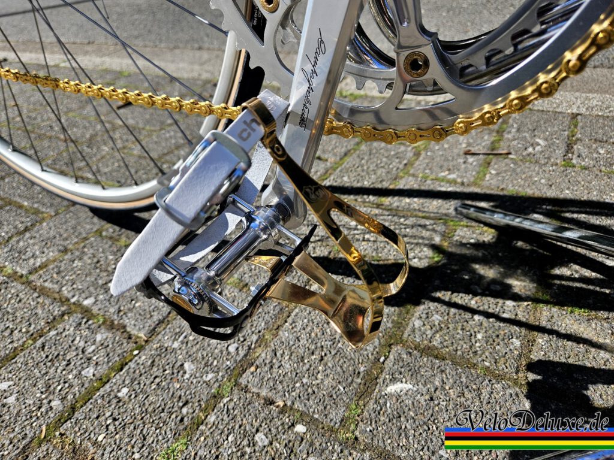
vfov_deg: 58.9
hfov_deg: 73.9
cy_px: 230
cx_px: 307
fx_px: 408
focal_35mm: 23
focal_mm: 5.4
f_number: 1.8
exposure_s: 1/968
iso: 25
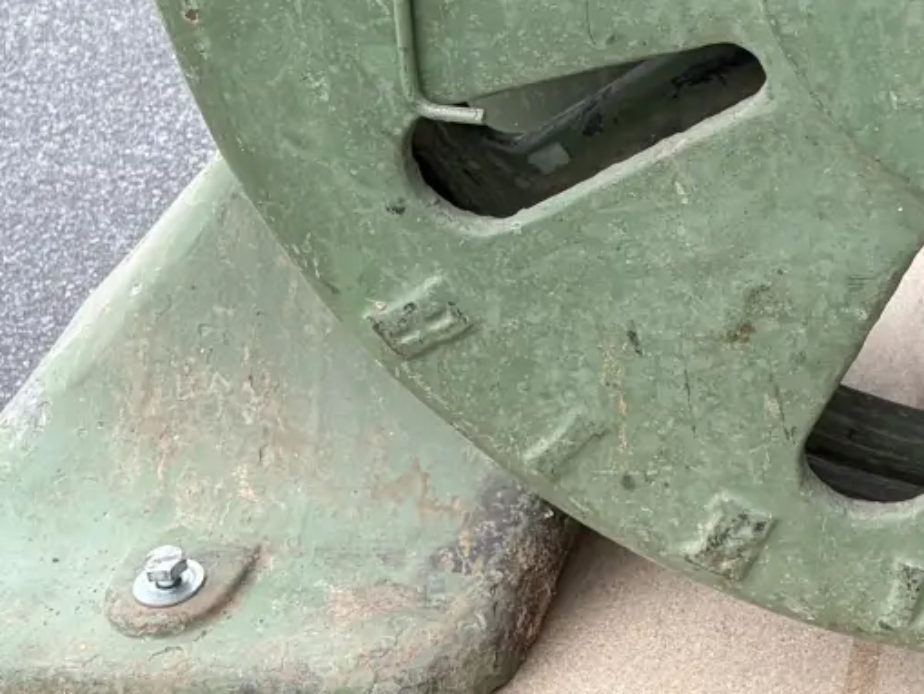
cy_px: -149
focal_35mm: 98
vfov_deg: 14.6
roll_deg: -0.2
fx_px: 2617
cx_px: 1309
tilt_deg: -26.5
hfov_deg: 18.2
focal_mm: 5.96
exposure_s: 1/149
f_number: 1.6
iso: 40
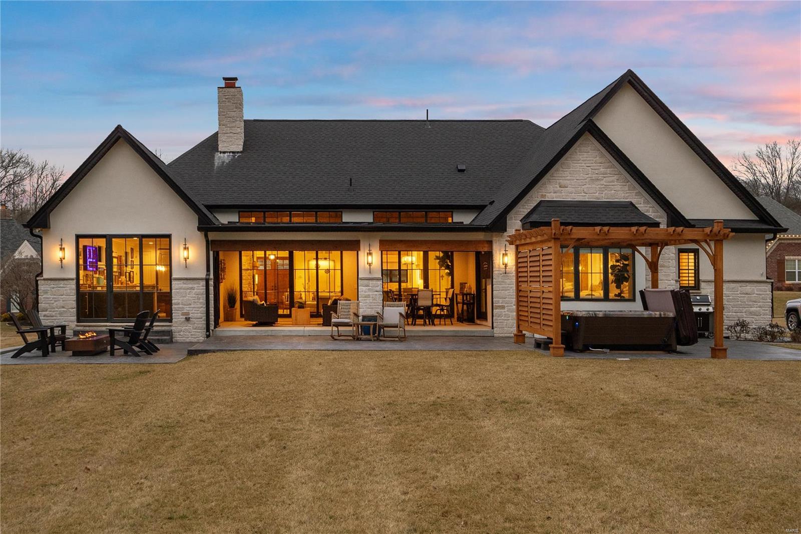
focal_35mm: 38
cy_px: 267
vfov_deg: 35.0
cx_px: 400
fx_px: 845
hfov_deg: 50.7
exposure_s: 1/30
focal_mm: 19
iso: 400
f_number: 6.3
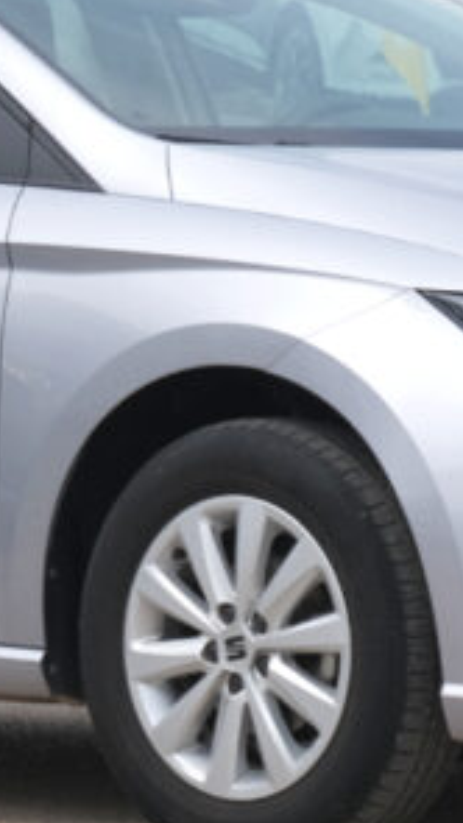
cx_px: 162
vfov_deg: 9.1
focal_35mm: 236
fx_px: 5149
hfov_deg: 5.1
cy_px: 361
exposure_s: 1/200
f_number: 9
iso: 160
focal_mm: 43.2
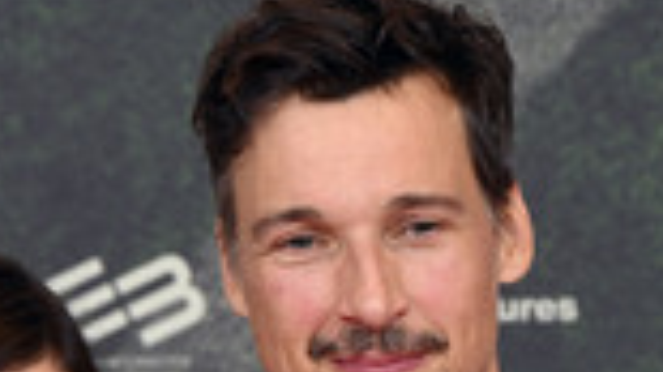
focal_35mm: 319
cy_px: 582
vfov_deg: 3.8
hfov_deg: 6.8
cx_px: 216
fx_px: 5605
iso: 1000
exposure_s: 1/200
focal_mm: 105
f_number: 6.3
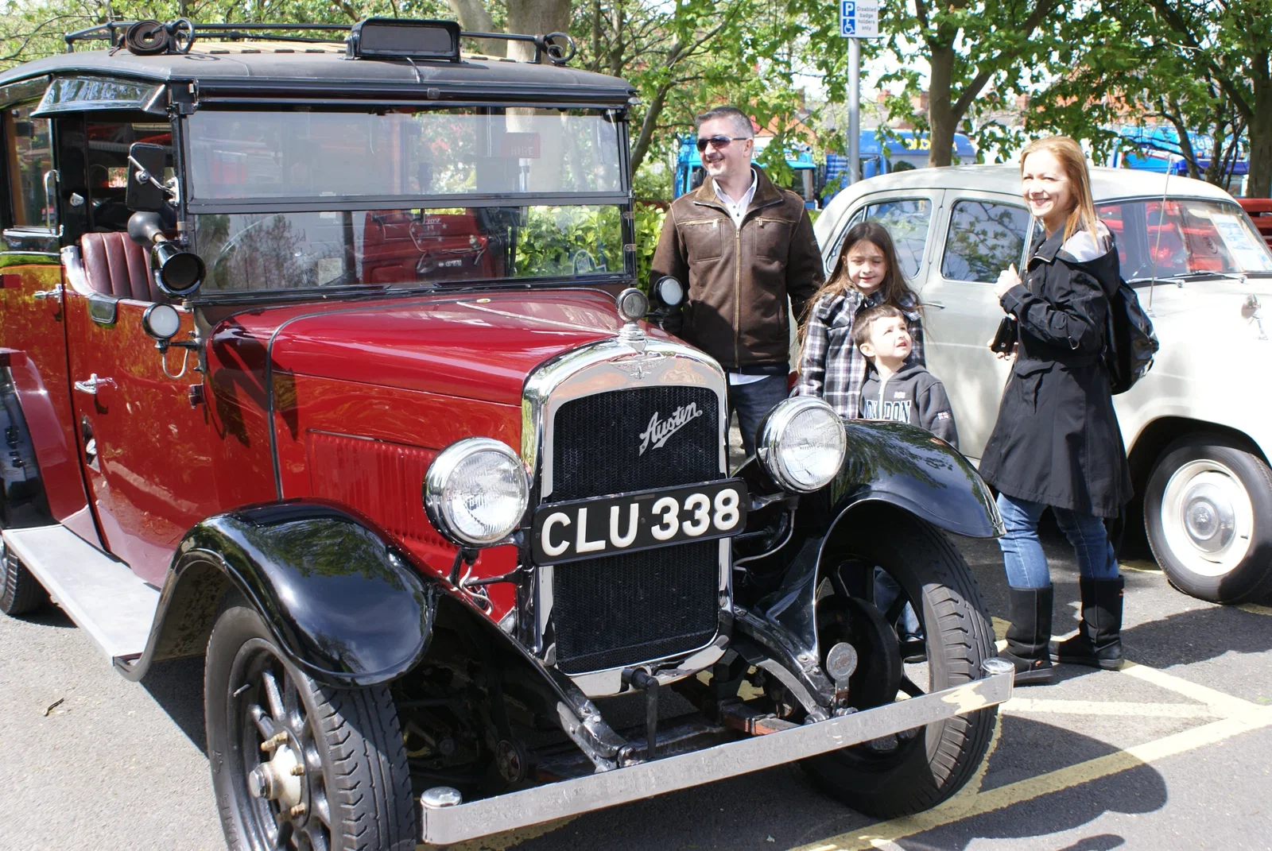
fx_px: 1486
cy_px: 426
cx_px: 636
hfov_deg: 46.3
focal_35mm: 42
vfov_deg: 32.0
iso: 100
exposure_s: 1/125
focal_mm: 28
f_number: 7.1
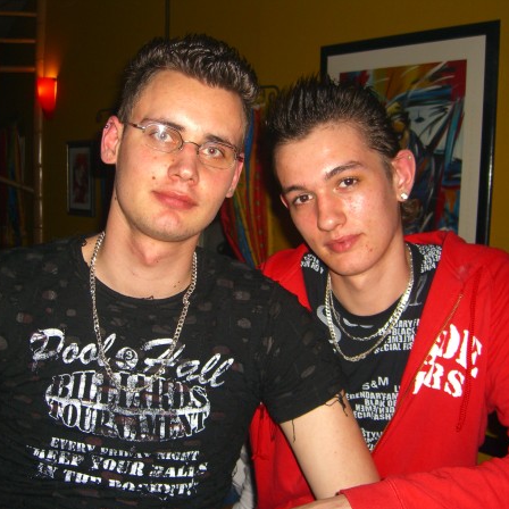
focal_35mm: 45
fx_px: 749
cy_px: 254
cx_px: 219
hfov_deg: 37.5
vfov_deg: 37.6
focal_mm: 7.9
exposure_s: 1/60
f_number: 2.8
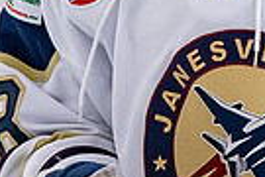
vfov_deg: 0.9
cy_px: -178
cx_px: 224
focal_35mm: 1560
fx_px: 11482
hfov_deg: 1.3
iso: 2500
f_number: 3.2
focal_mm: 200
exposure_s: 1/800
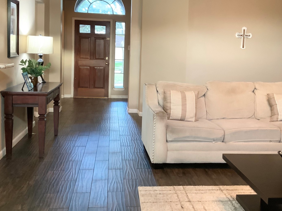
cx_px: 159
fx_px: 350
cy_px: 78
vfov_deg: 33.4
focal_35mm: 43
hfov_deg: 43.8
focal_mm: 3
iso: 200
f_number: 1.8
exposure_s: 1/40
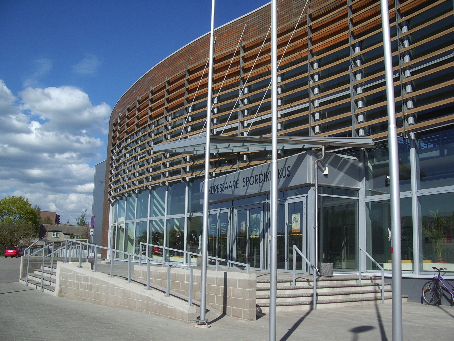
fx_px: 459
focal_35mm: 35
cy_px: 170
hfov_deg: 52.6
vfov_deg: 40.7
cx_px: 227
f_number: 4.3
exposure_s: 1/500
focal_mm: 5.8
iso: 50
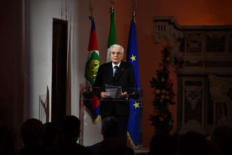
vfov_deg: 7.0
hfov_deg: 10.5
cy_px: 78
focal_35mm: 195
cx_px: 116
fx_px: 1257
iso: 2500
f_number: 5.6
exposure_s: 1/100
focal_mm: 130
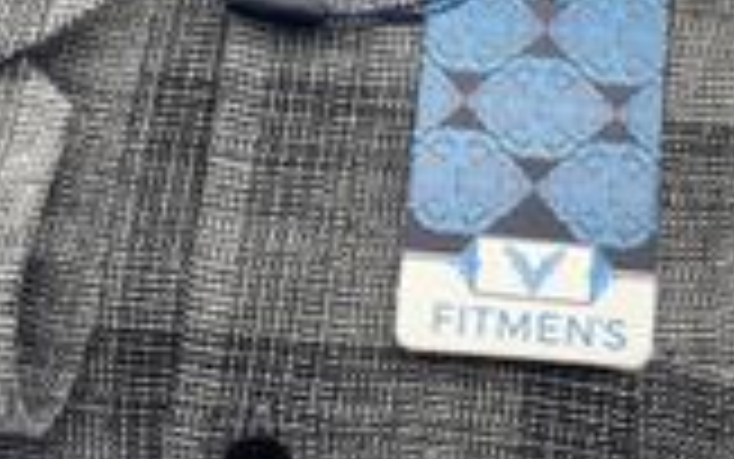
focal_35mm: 140
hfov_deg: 14.9
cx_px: 387
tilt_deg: -38.4
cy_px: -344
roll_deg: +0.5
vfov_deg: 9.0
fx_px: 2802
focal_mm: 6
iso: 50
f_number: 2
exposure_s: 1/100
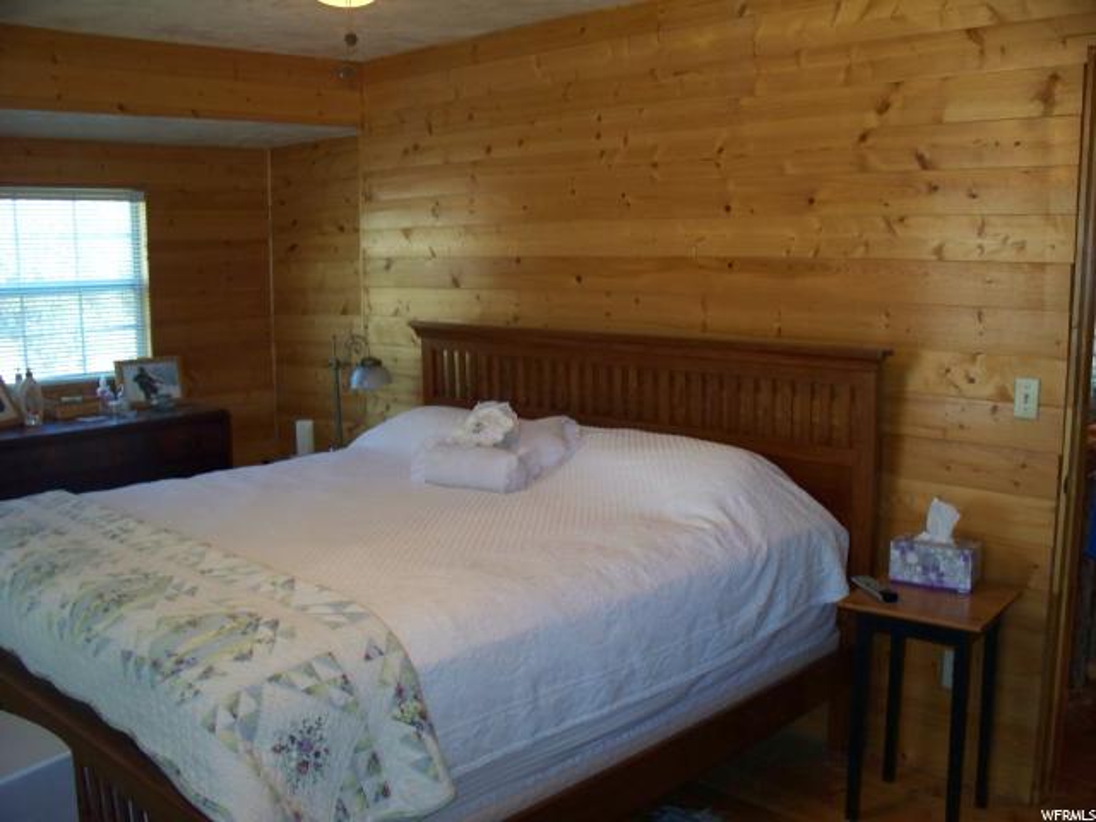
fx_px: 1140
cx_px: 548
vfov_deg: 39.7
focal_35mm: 36
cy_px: 411
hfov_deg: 51.4
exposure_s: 1/60
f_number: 2.8
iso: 200
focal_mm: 7.54
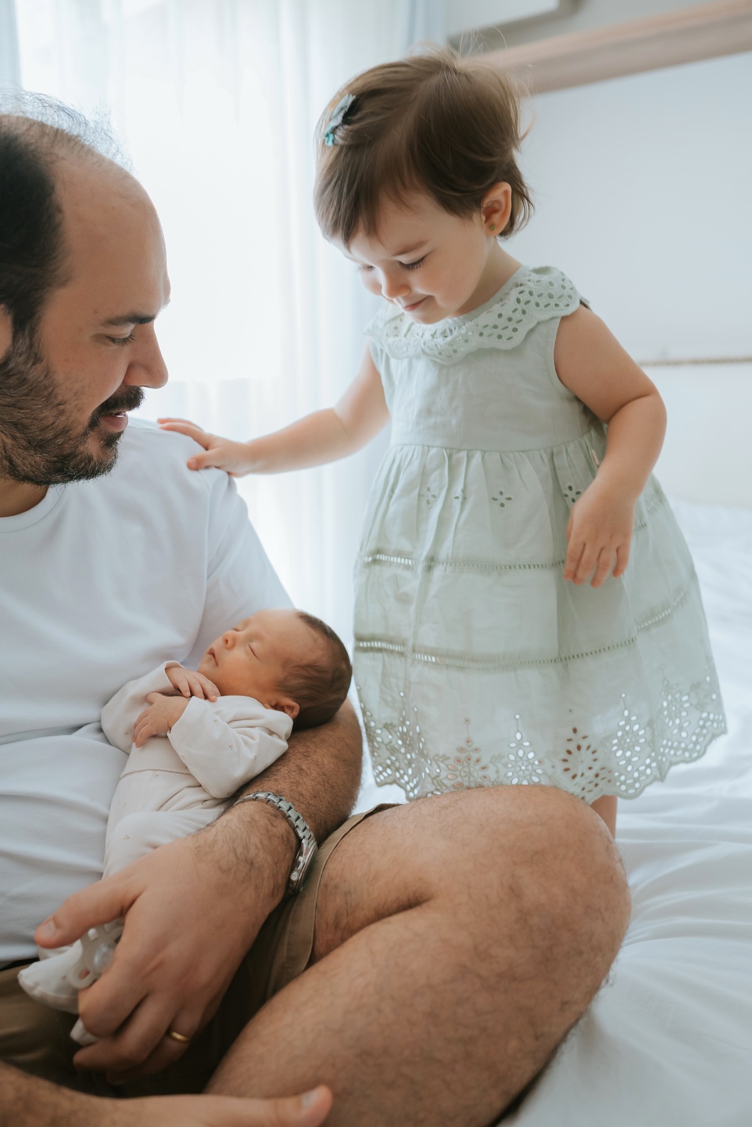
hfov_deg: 37.9
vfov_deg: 54.4
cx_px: 376
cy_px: 564
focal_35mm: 35
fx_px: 1097
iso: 1600
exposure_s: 1/250
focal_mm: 35
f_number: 2.8
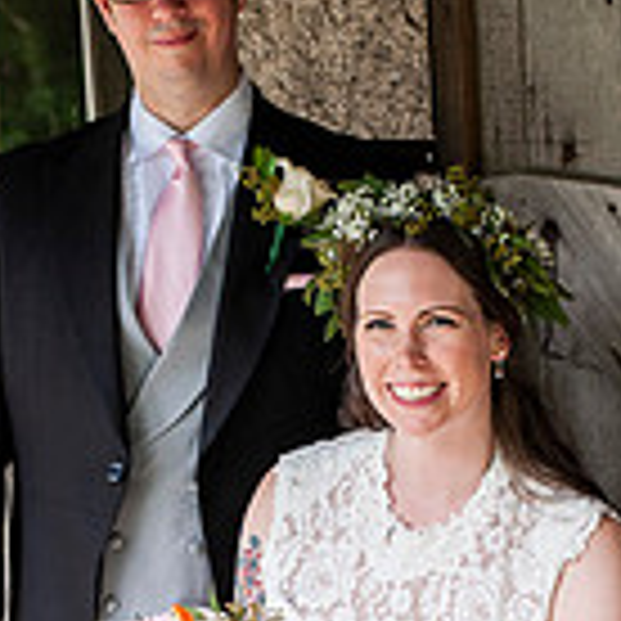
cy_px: 666
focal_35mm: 138
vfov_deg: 12.5
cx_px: 254
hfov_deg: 12.6
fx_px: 2801
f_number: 4.5
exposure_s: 1/500
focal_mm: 50
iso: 640
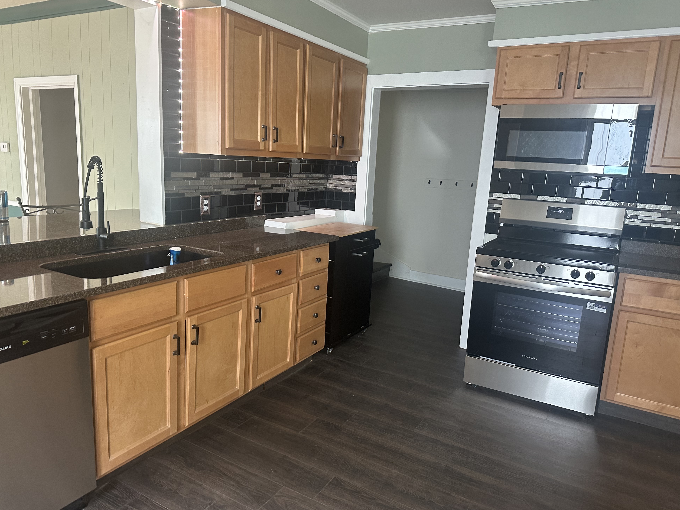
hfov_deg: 69.4
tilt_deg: -9.7
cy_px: 258
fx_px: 491
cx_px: 330
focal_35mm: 25
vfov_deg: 54.9
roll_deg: -2.7
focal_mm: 6.86
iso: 320
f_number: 1.78
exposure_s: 1/60
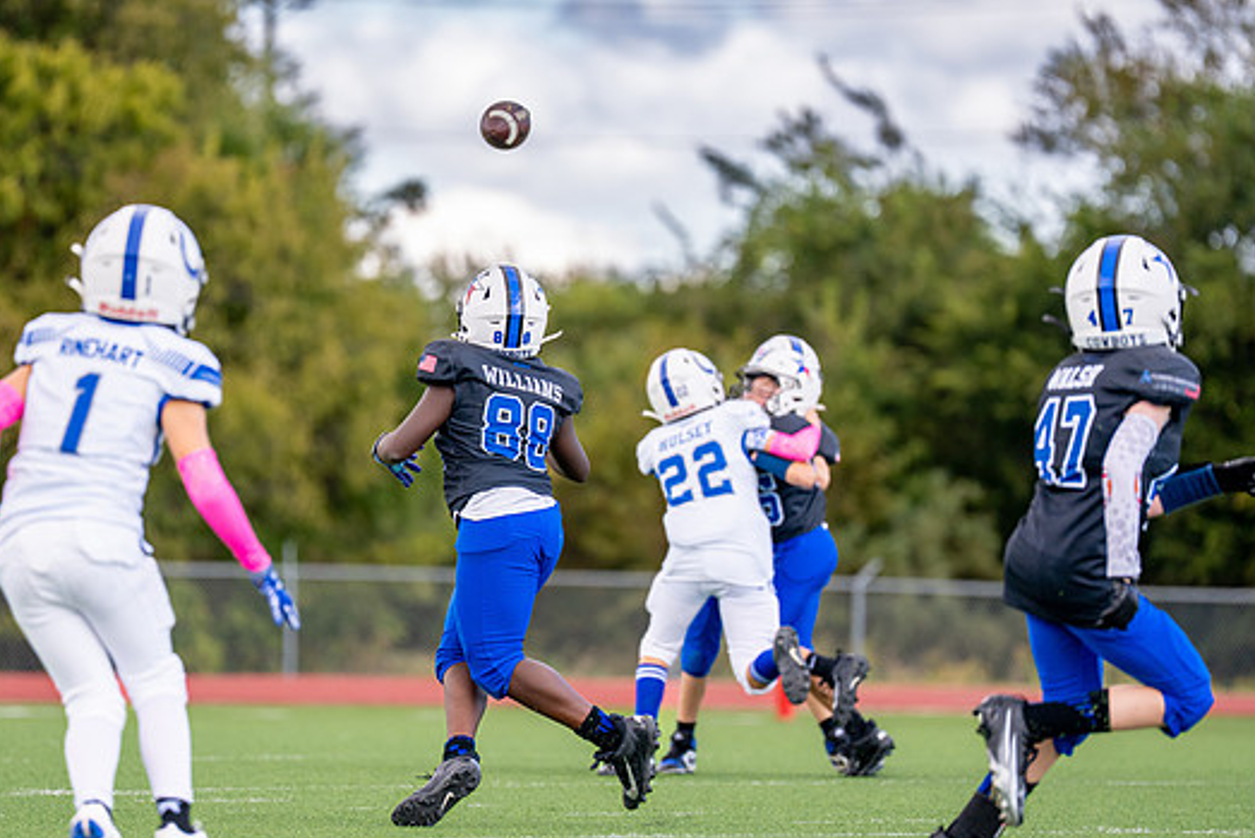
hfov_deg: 7.5
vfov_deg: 5.0
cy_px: 428
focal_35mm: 274
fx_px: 9554
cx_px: 529
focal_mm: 200
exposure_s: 1/2500
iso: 320
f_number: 2.8
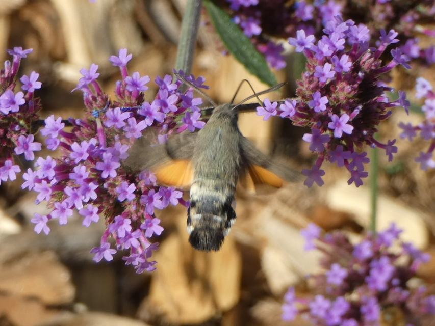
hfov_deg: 9.1
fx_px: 2727
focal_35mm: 217
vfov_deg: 6.8
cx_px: 218
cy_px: 163
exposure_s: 1/125
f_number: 5.5
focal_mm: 38.9
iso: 80
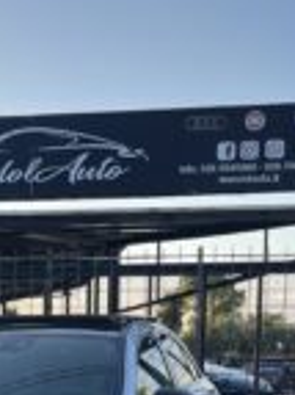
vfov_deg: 26.7
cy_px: 413
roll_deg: +0.6
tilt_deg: -5.7
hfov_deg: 20.7
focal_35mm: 68
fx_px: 774
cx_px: -17
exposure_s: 1/705
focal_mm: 5.1
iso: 50
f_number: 1.6
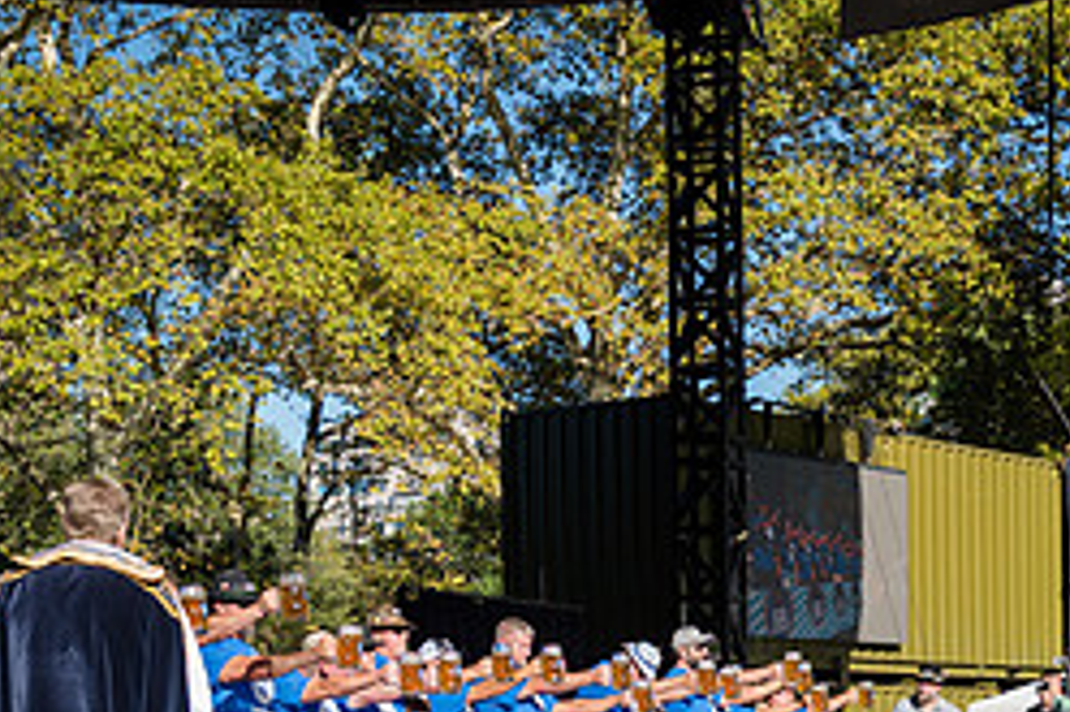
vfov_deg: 14.9
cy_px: 809
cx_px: 846
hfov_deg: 22.6
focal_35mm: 89
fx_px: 2643
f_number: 4
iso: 250
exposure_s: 1/1000
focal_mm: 38
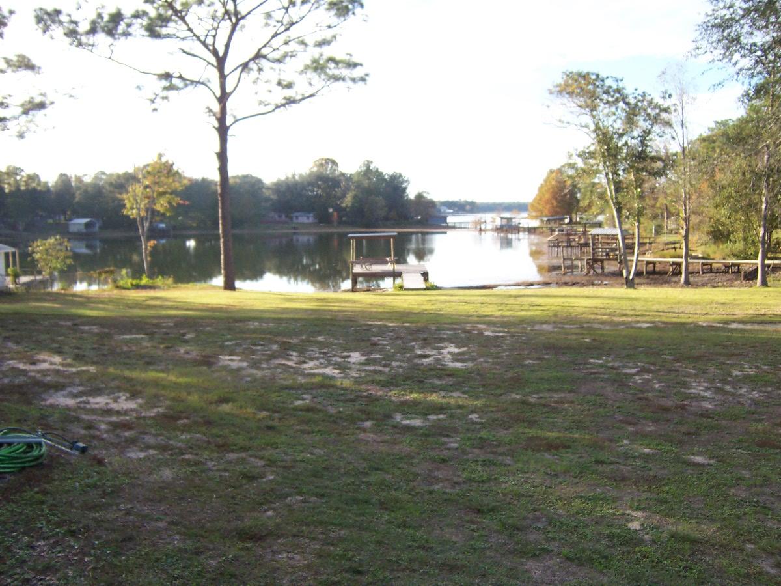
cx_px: 390
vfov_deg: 42.9
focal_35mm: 33
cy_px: 293
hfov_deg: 55.4
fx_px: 745
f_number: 3.4
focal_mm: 5.5
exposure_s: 1/250
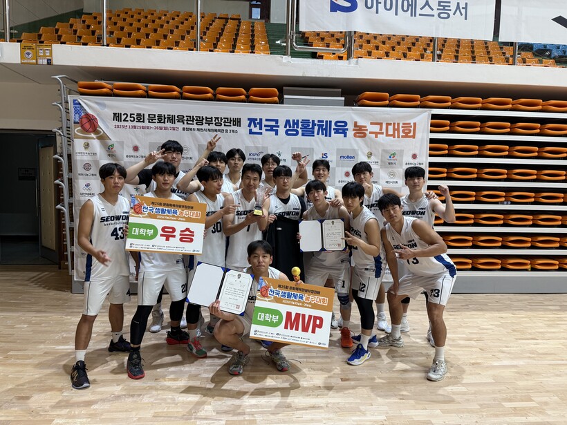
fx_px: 393
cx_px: 284
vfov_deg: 56.8
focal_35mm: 24
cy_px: 212
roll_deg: -1.0
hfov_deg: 71.6
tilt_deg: -3.6
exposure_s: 1/120
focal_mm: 6.76
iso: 125
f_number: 1.78
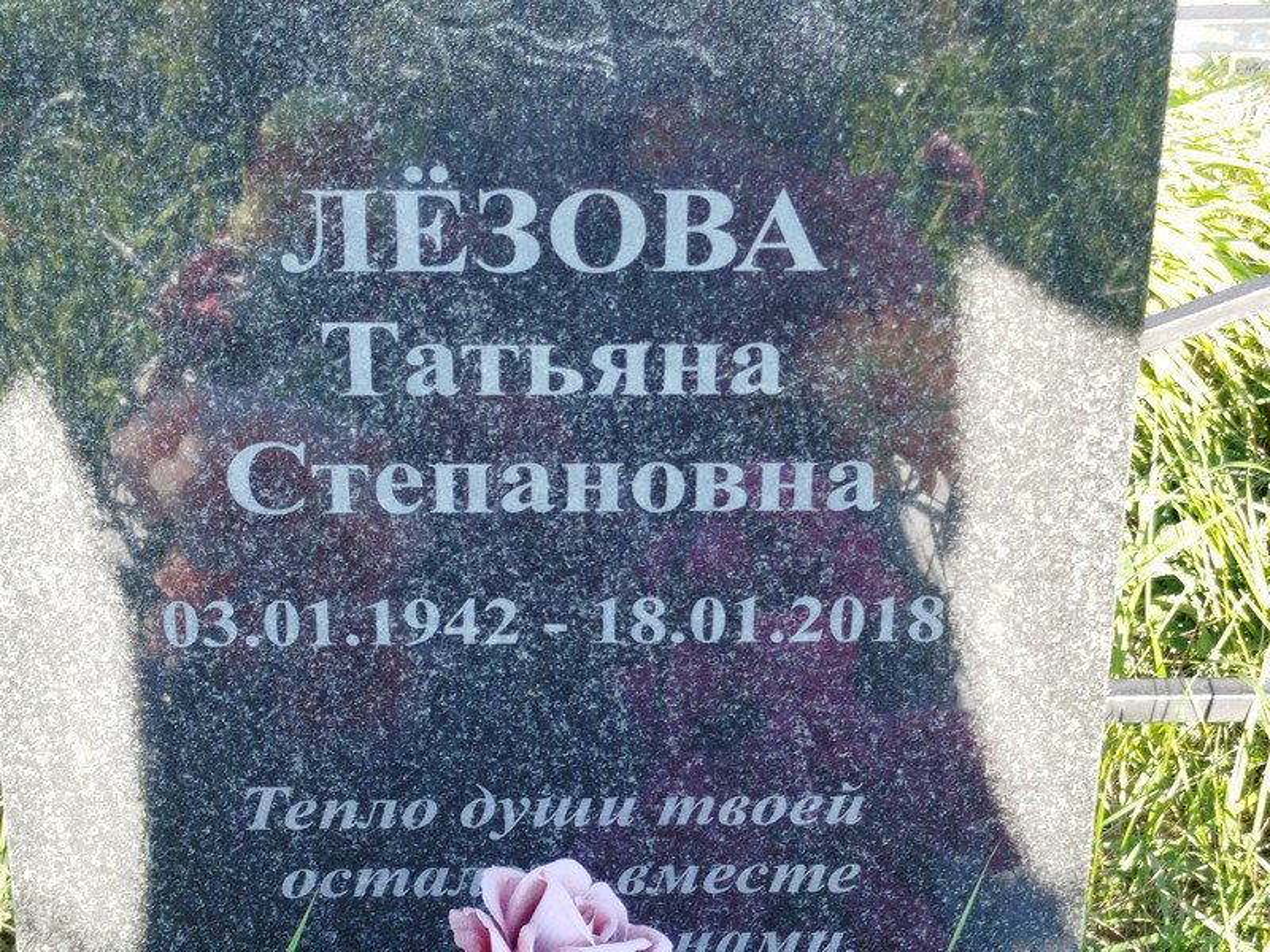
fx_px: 1137
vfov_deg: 45.4
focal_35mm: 31
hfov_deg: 58.4
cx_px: 635
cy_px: 476
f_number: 1.7
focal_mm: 5.31
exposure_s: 1/100
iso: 80
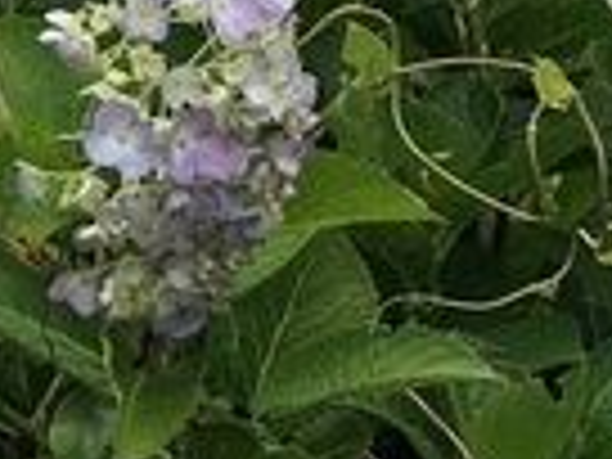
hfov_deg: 10.6
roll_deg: +0.4
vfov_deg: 8.5
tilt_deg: +14.0
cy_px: 56
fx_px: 3076
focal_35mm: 174
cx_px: -547
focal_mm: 4.15
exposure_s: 1/625
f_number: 2.2
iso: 25
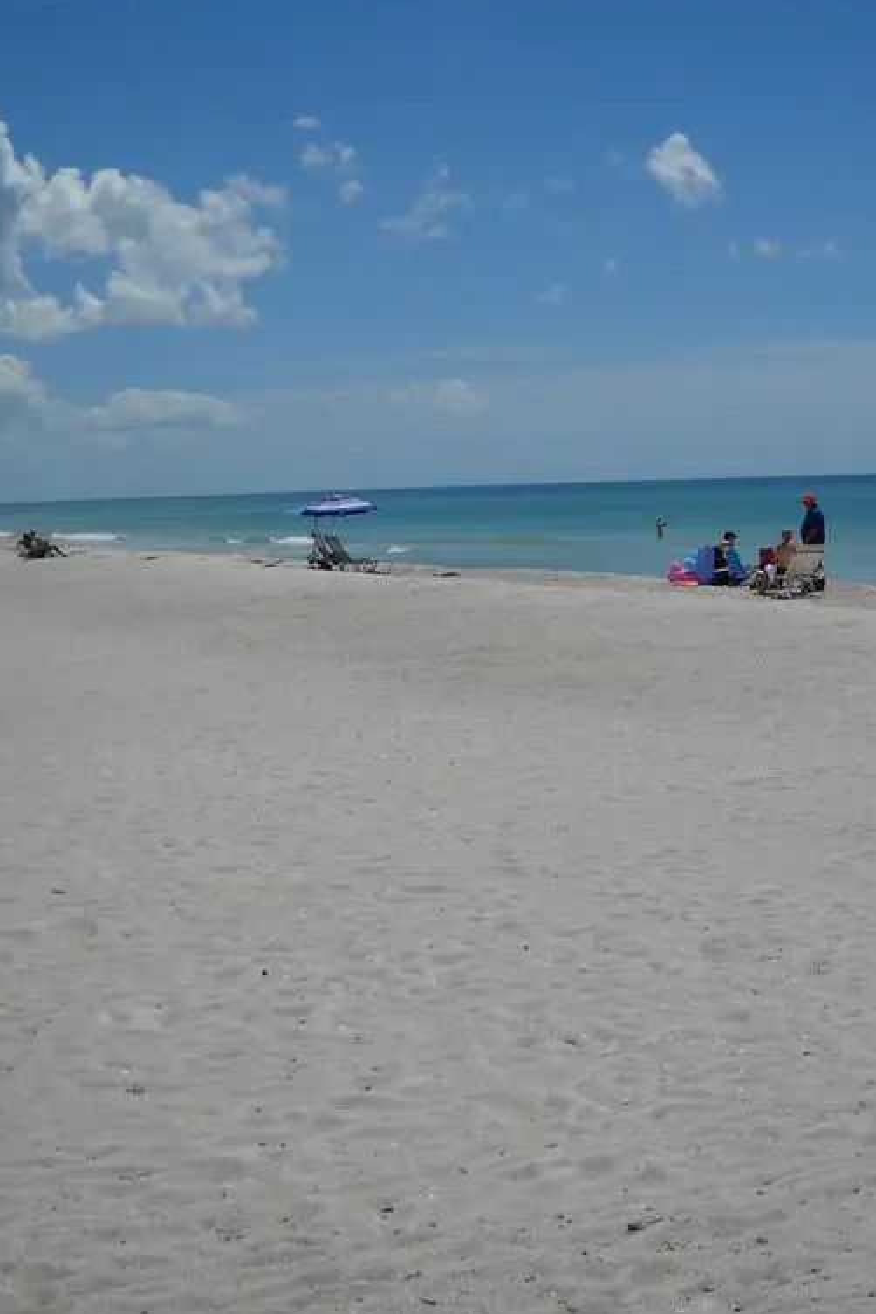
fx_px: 2117
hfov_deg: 23.1
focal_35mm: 58
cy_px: 654
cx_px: 684
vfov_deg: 34.5
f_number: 5.5
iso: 64
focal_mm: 6.72
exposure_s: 1/957
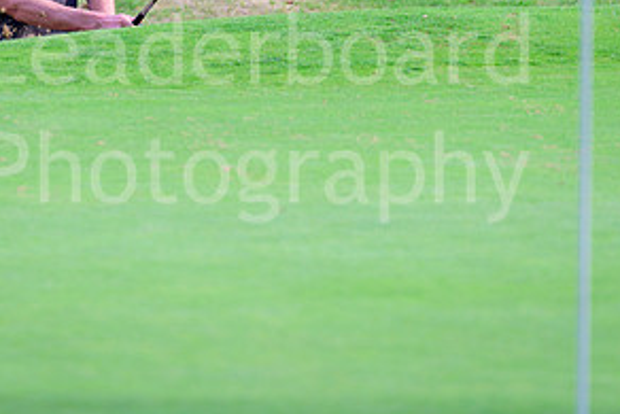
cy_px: 69
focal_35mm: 616
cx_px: 259
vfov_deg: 2.2
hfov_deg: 3.3
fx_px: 10614
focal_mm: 310
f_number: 5.6
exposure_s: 1/1000
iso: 800
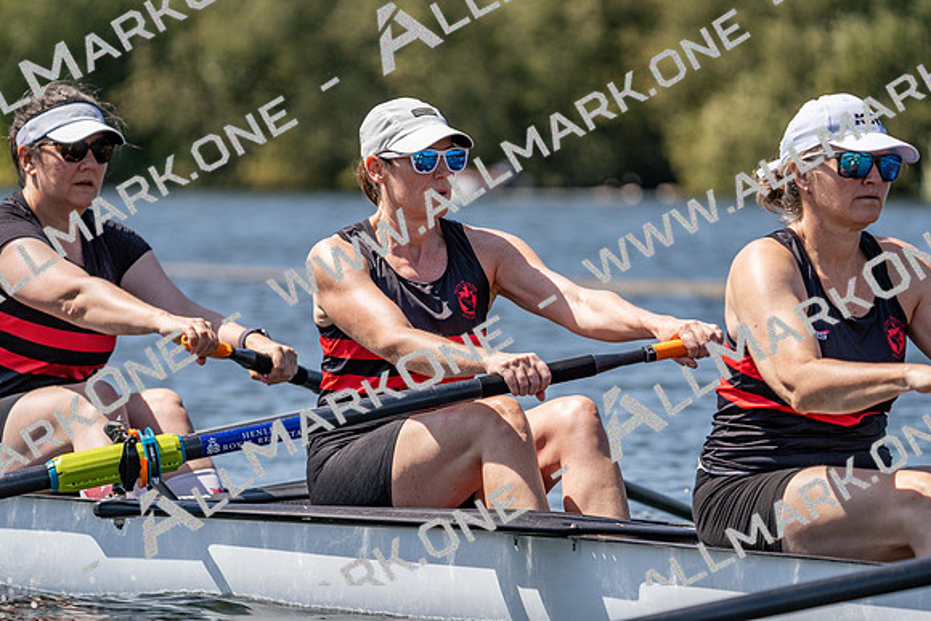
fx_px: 7398
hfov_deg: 7.2
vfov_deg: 4.8
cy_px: 310
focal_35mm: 286
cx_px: 466
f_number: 5.6
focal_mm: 286
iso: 250
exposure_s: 1/2000
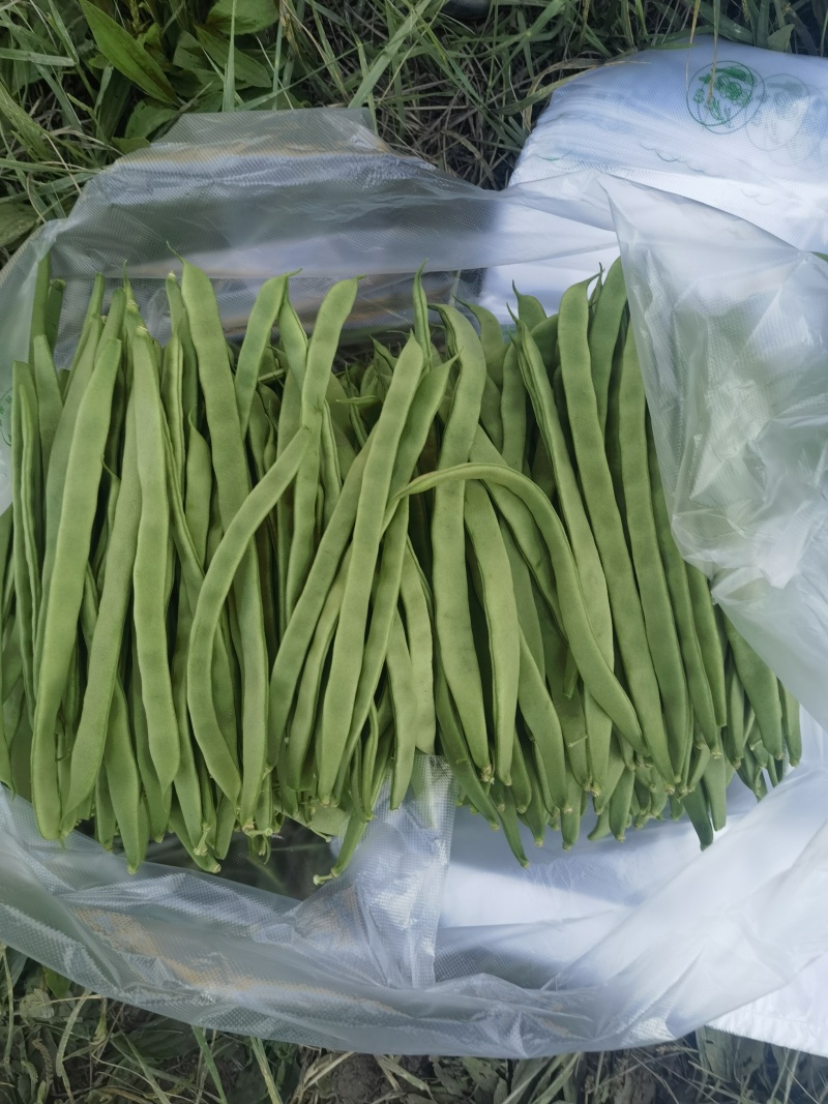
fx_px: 861
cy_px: 552
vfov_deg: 65.3
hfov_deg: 51.3
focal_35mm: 27
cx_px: 414
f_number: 1.9
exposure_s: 1/123
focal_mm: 6.67
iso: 50
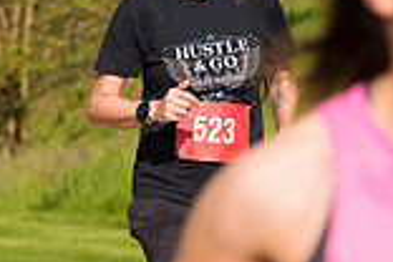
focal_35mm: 503
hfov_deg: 4.1
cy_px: 92
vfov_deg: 2.7
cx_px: -78
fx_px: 5491
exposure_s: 1/2000
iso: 400
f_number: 5.6
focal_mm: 135
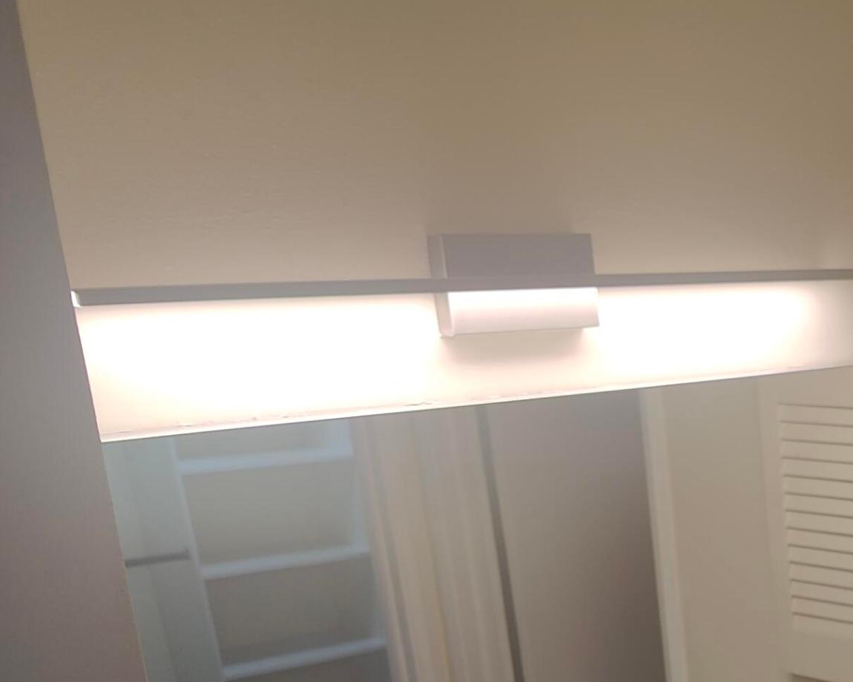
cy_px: 684
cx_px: 1028
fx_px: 1414
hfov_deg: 29.0
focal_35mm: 56
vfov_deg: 25.7
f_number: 1.8
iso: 100
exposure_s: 1/155
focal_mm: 6.06
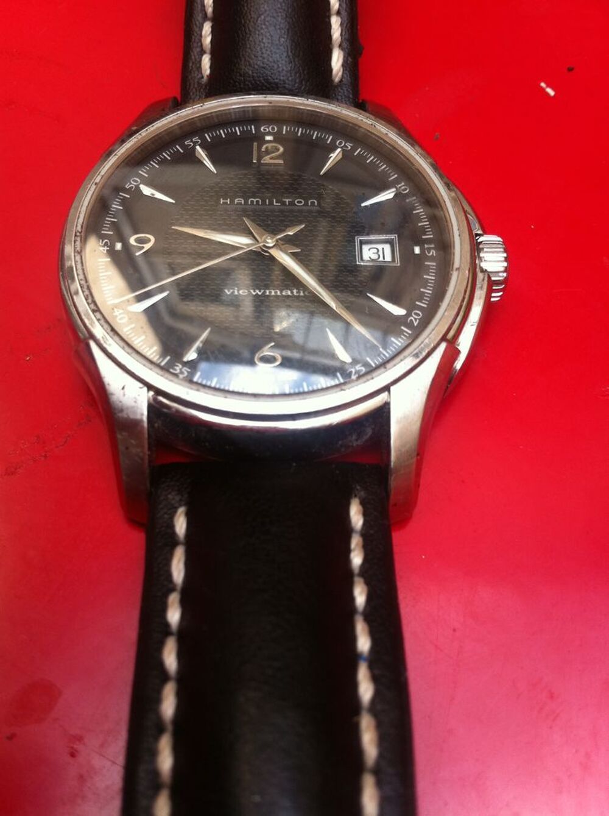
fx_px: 823
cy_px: 408
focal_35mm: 35
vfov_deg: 52.7
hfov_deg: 40.6
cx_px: 304
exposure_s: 1/142
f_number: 2.8
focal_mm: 3.85
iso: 80
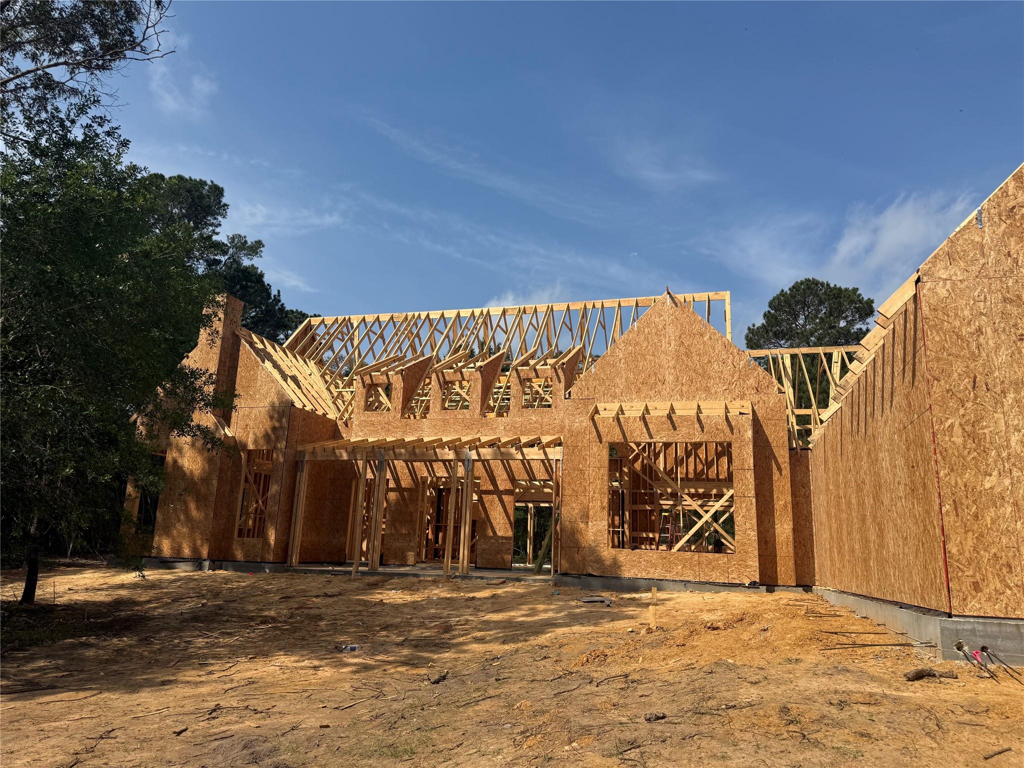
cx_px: 512
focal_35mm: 24
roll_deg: -1.7
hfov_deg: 71.6
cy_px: 384
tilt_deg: +13.3
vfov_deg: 56.8
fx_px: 710
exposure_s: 1/6173
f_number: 1.78
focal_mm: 6.76
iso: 80
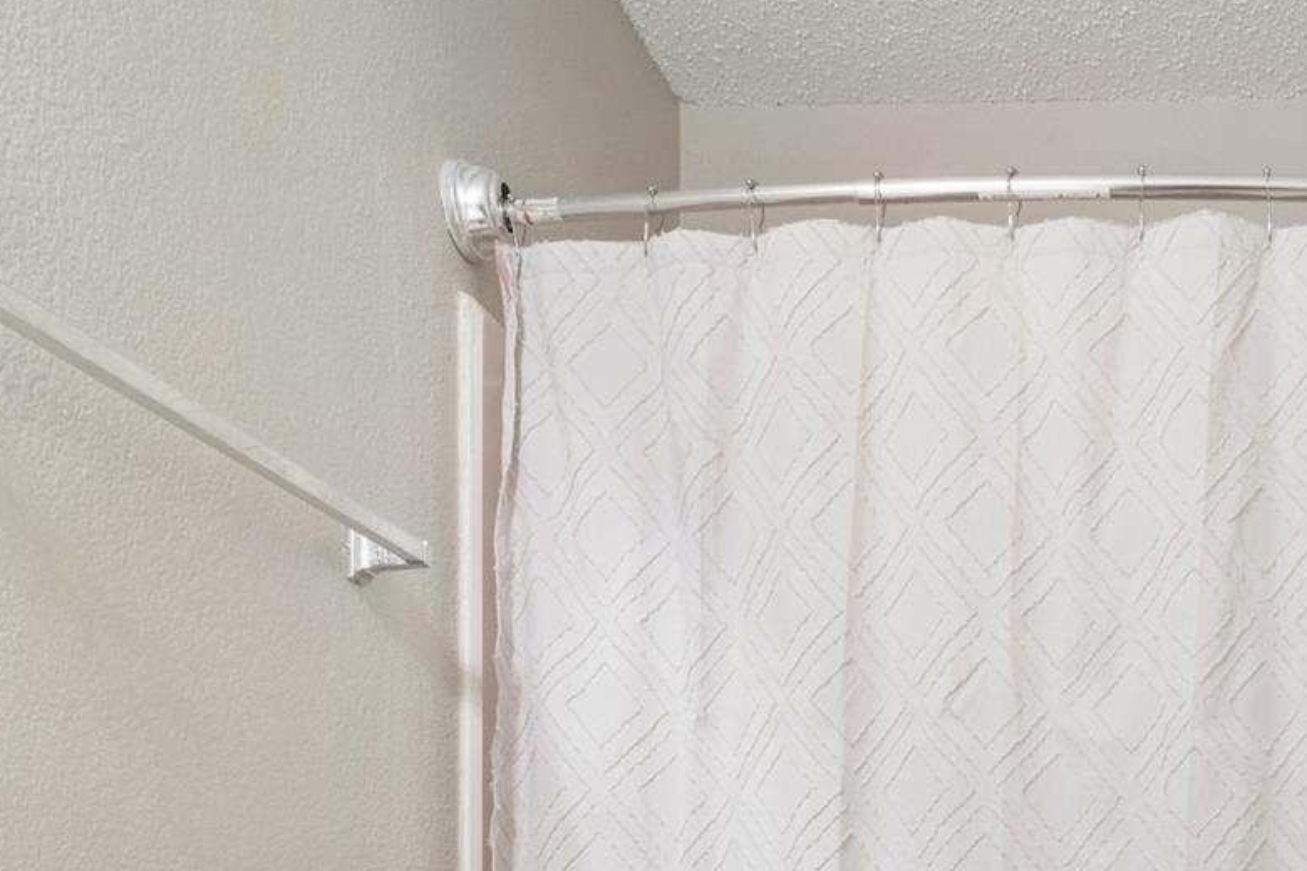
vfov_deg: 26.6
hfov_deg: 41.8
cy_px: 1106
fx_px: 1572
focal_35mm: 43
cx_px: 1155
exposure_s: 1/2
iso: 250
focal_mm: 11
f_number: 9
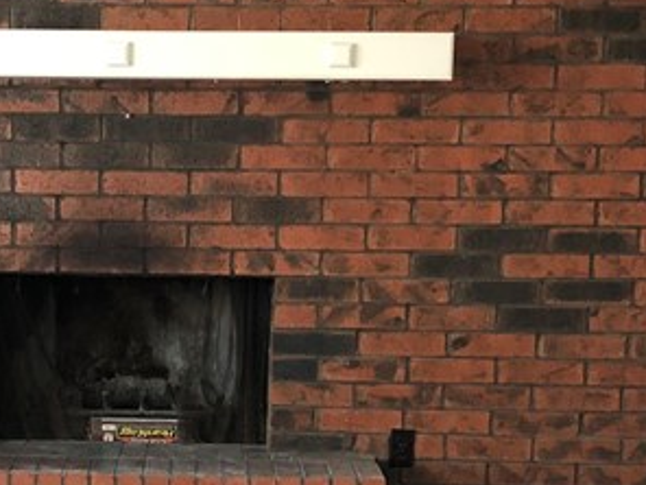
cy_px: 492
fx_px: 1810
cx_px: 131
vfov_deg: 15.0
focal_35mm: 97
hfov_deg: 20.0
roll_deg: -0.7
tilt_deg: -12.2
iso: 100
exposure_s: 1/10
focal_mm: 3.99
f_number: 1.8
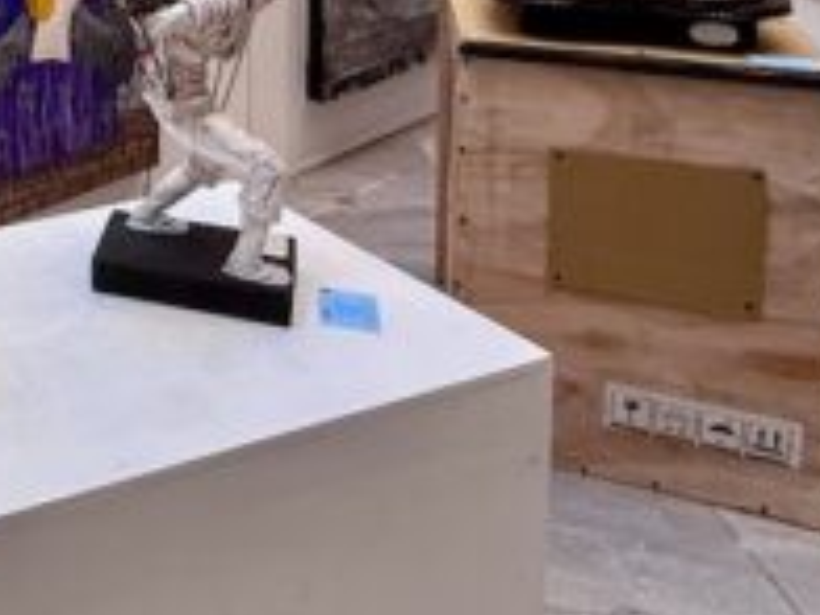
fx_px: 1184
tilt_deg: -5.2
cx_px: -201
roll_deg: +2.8
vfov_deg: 25.0
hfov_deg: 31.1
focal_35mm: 50
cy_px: -195
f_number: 2.2
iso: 200
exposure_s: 1/99
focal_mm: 2.22
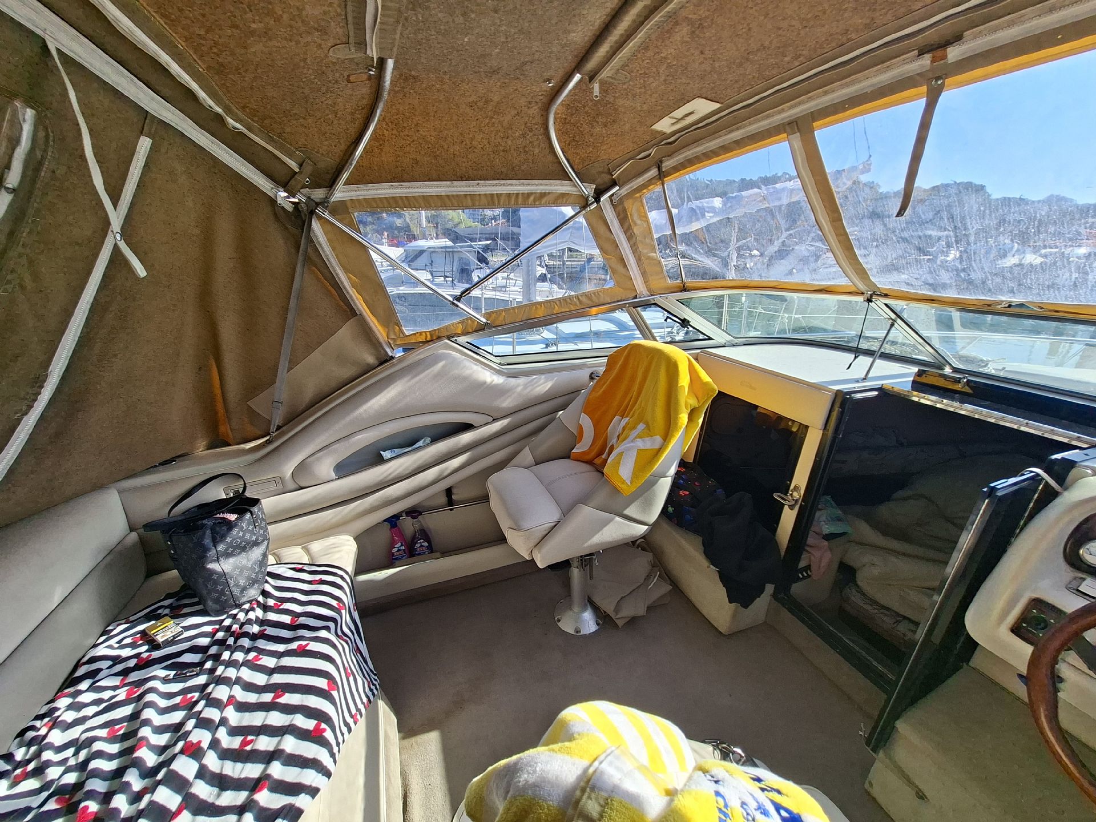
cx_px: 548
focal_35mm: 13
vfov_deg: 89.9
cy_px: 411
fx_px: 412
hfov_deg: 106.2
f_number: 2.2
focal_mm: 1.74
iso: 40
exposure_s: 1/724
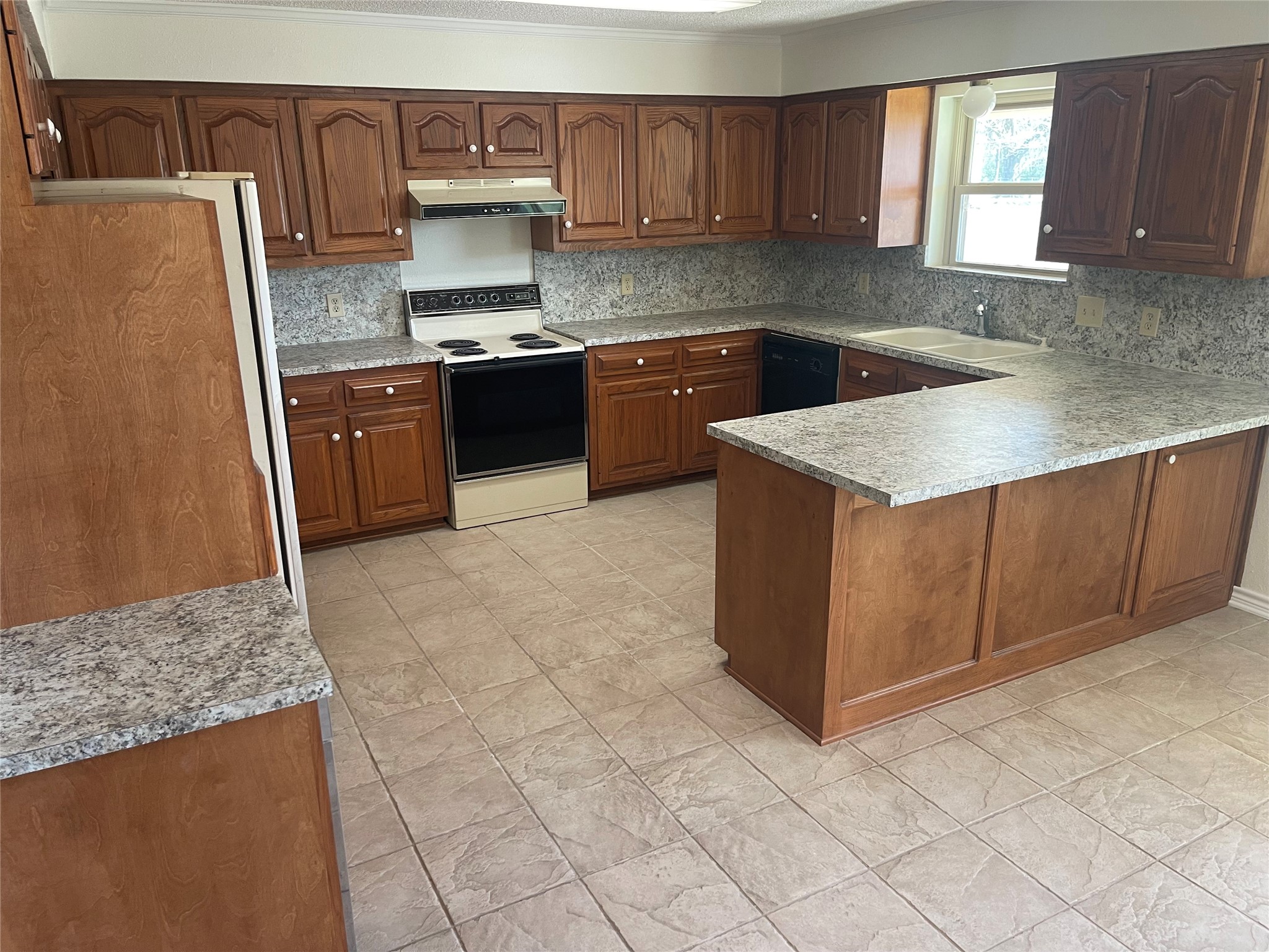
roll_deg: +0.8
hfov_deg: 69.4
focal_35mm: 25
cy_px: 476
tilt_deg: -18.0
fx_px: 916
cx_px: 634
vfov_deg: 54.9
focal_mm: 5.1
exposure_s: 1/60
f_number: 1.6
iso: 100
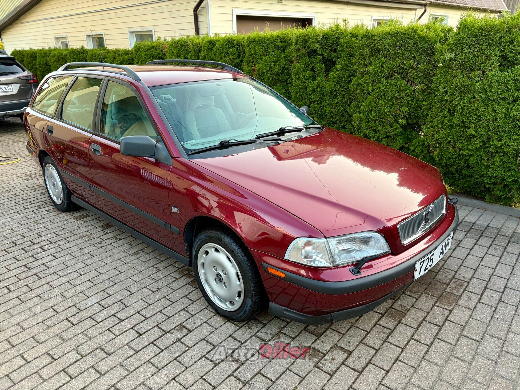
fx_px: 391
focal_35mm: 26
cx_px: 260
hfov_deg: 67.3
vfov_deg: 53.1
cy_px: 195
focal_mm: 5.96
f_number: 1.6
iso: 80
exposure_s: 1/121
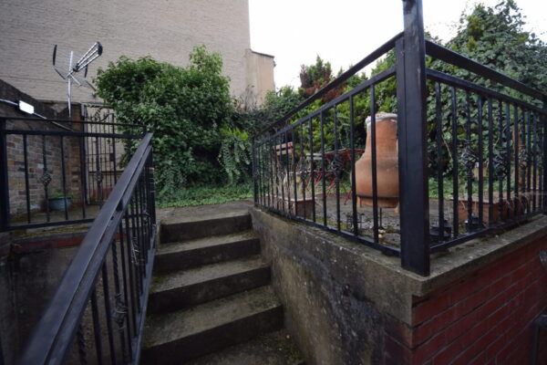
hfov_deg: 112.6
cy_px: 182
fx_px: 182
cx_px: 274
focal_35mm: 12
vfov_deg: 90.0
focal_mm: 8
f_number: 7.1
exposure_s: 1/200
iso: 400
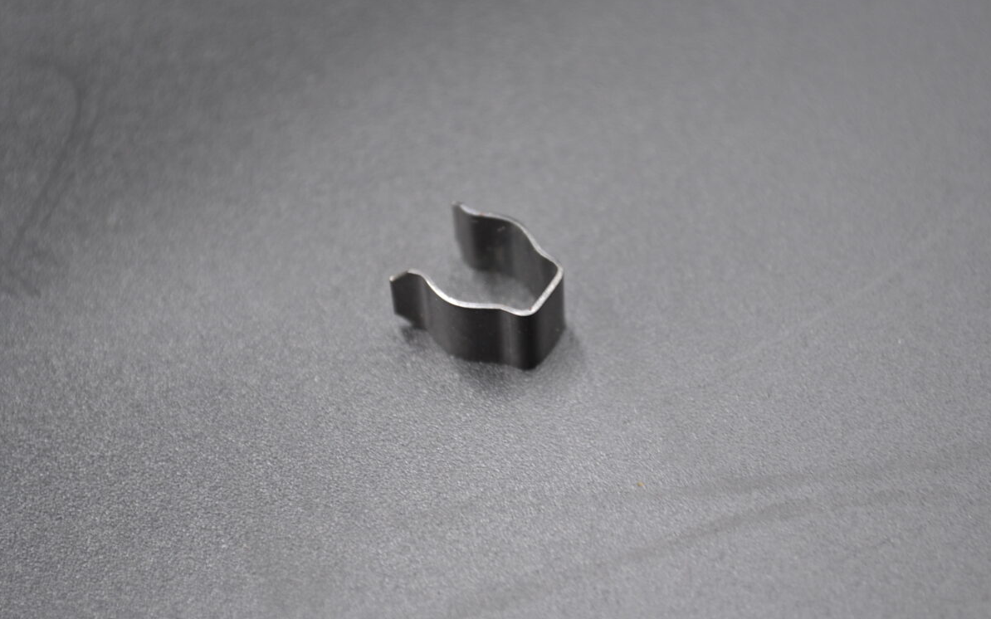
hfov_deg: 24.5
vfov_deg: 15.4
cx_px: 496
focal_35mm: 85
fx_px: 2282
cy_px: 300
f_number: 5.6
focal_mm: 55
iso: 400
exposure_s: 1/20
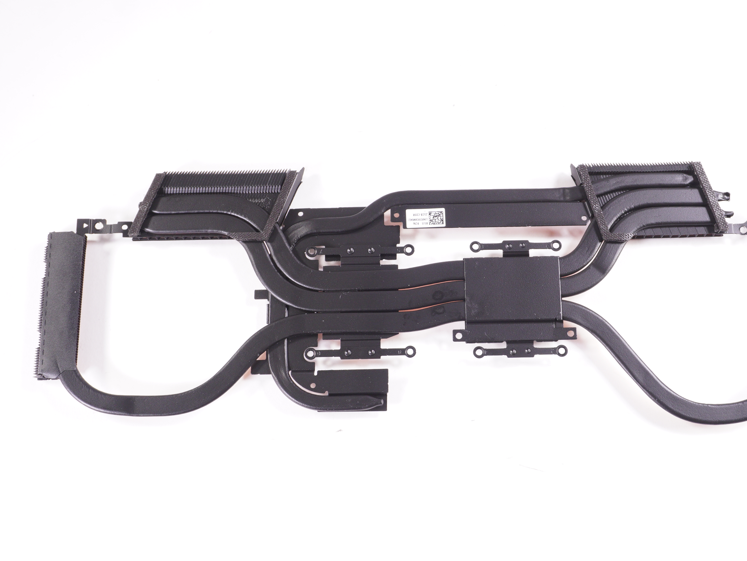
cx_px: 428
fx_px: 897
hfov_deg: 45.1
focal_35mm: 42
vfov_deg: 34.7
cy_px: 280
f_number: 5.6
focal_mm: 25
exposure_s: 1/125
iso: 500
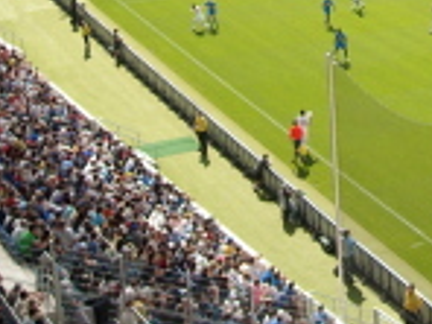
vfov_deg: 12.1
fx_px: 1473
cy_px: -139
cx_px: 452
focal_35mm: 118
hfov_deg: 16.3
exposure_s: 1/458
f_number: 2.8
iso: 64
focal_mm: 5.7
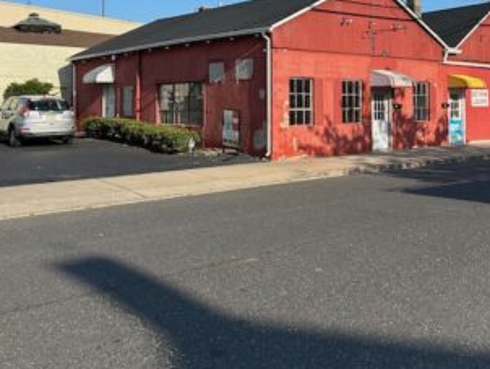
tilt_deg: +2.6
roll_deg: +1.0
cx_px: 329
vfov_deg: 32.8
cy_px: 80
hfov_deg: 43.2
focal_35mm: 43
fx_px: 609
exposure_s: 1/3831
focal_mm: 5.7
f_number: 1.5
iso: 50
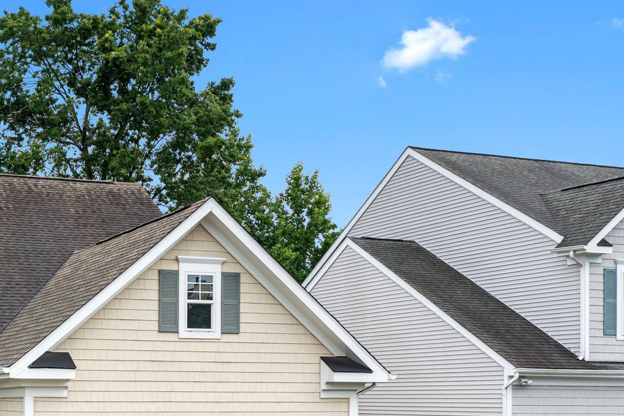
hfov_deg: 31.9
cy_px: 370
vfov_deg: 22.1
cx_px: 67
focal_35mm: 60
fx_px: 1040
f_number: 4
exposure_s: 1/240
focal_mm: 10.26
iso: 100
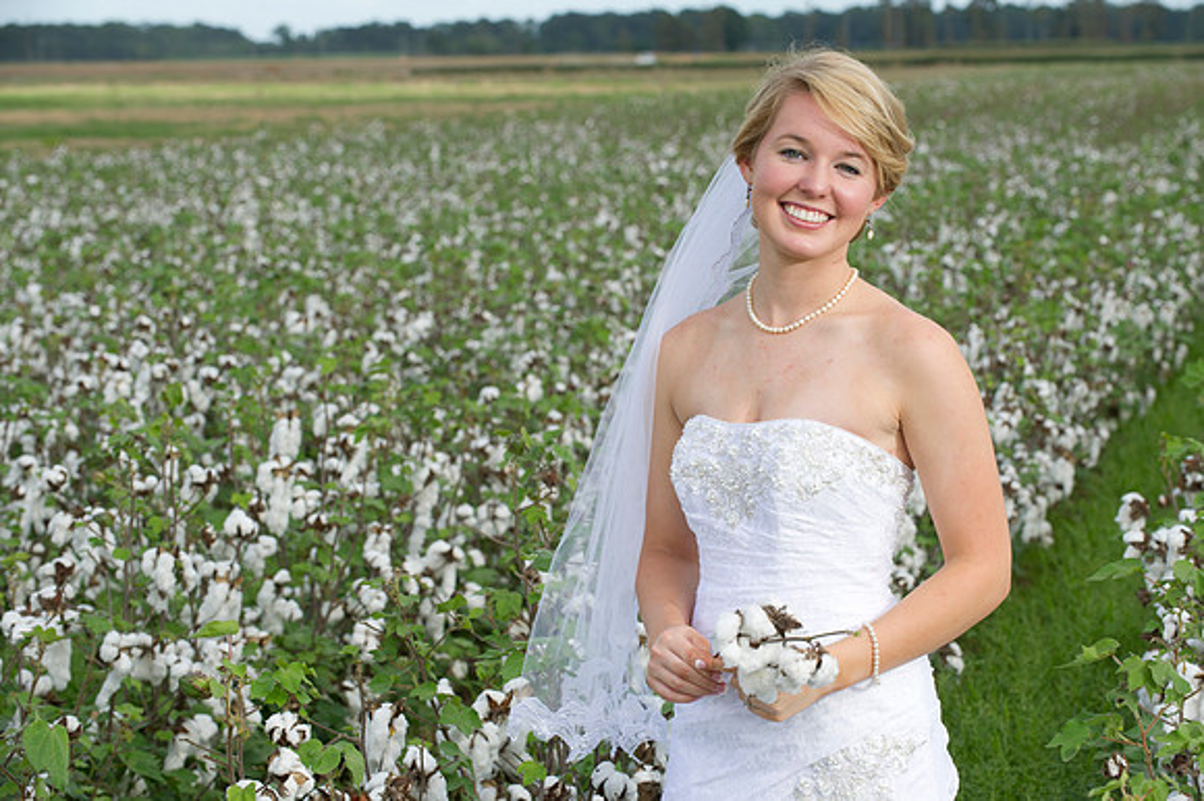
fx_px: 3877
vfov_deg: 11.8
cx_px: 602
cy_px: 400
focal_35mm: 116
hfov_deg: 17.7
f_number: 8
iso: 200
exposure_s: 1/160
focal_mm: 116
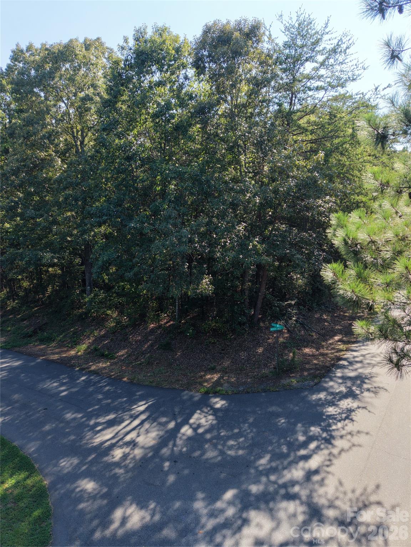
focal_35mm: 24
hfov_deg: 56.8
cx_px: 206
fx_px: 380
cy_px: 274
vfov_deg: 71.6
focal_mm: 8.67
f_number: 1.8
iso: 100
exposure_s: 1/400
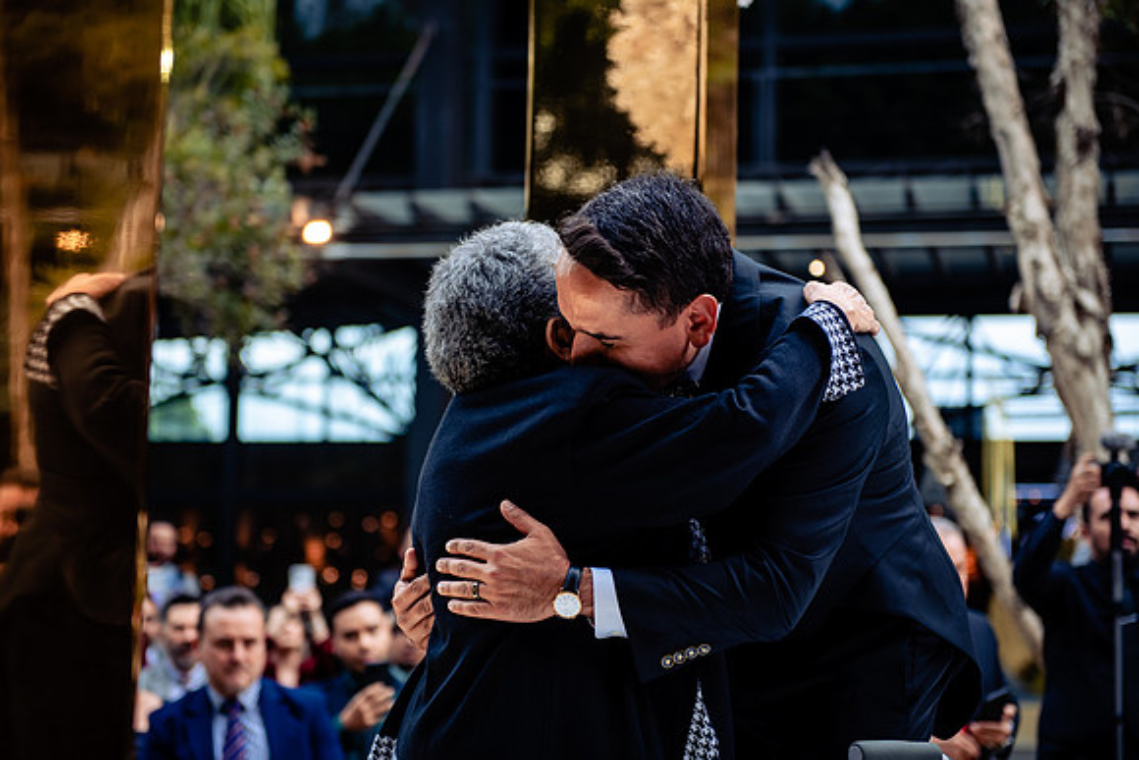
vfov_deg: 19.1
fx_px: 2258
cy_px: 380
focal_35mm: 71
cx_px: 570
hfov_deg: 28.3
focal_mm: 70
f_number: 2.8
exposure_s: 1/160
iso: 320
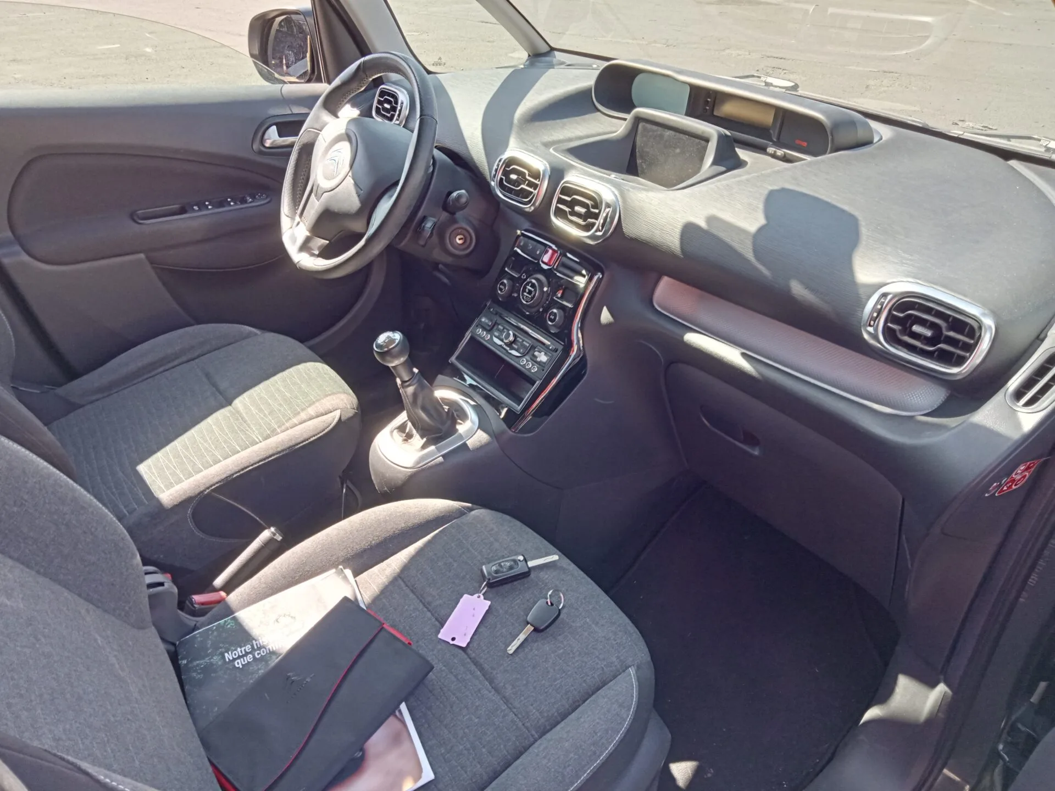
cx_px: 528
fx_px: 853
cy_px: 396
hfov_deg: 63.4
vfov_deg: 49.7
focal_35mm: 28
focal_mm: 3.46
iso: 128
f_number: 2.2
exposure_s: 1/100
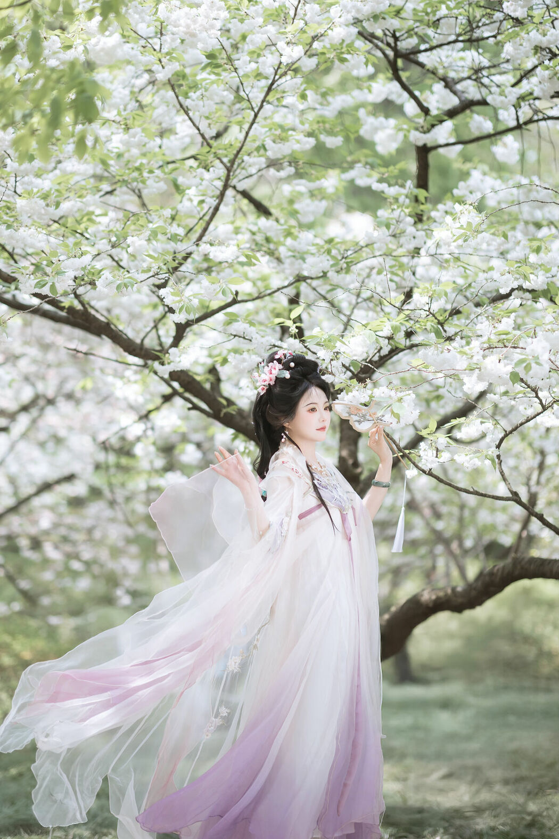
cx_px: 280
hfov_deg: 16.1
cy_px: 420
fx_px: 1980
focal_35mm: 85
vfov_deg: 23.9
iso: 100
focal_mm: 85
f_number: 1.8
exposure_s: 1/640
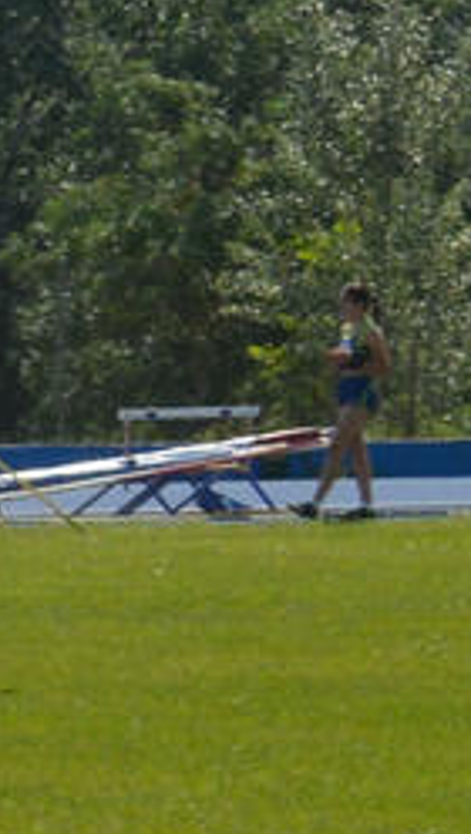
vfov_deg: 4.4
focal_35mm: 493
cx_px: -2863
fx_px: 10916
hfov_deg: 2.3
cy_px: 1236
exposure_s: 1/1600
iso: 400
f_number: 7.1
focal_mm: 38
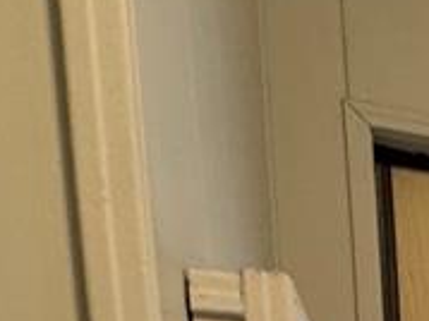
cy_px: 659
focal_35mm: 80
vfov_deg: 14.8
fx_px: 991
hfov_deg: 16.1
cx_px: 949
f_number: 2.2
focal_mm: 2.22
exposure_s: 1/120
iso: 250
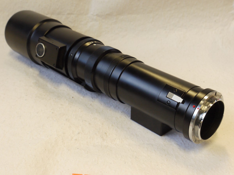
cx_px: 117
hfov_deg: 38.2
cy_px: 88
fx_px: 338
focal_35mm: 50
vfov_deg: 29.1
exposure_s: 1/40
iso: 800
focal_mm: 25
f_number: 8
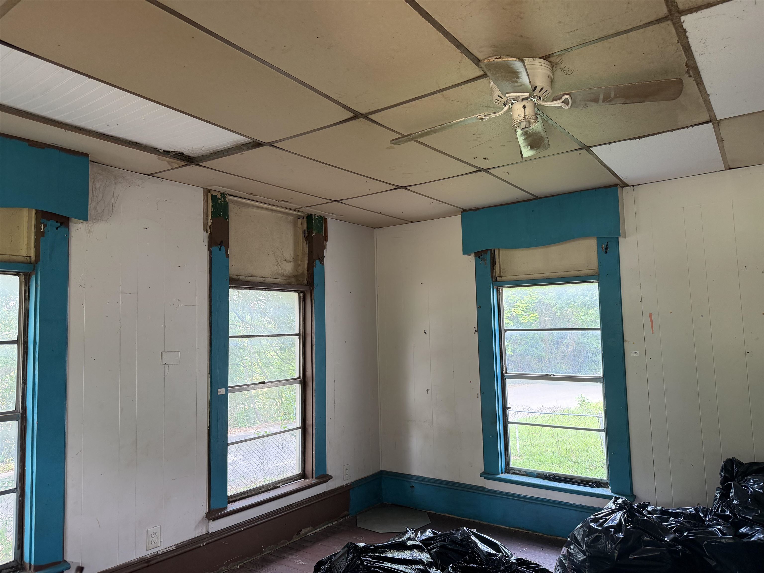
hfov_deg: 71.6
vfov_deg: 56.8
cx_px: 382
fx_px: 530
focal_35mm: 24
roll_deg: +1.3
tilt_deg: +5.3
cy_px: 286
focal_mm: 6.76
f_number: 1.78
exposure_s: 1/121
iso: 200
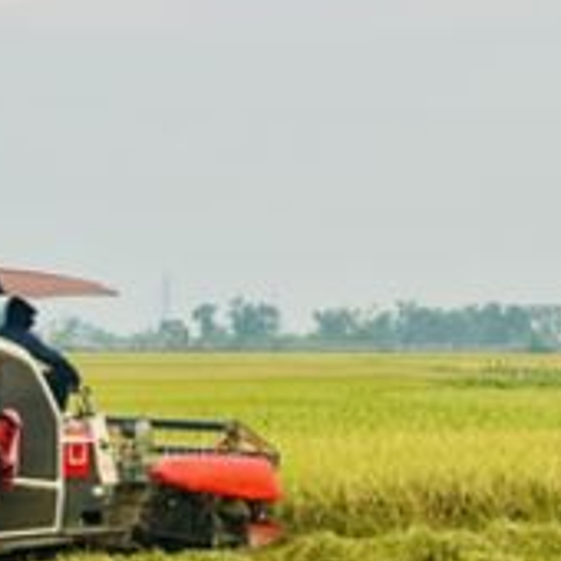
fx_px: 2750
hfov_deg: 11.6
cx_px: 360
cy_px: 178
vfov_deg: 11.6
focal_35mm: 150
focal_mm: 6.76
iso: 64
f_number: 1.78
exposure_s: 1/364
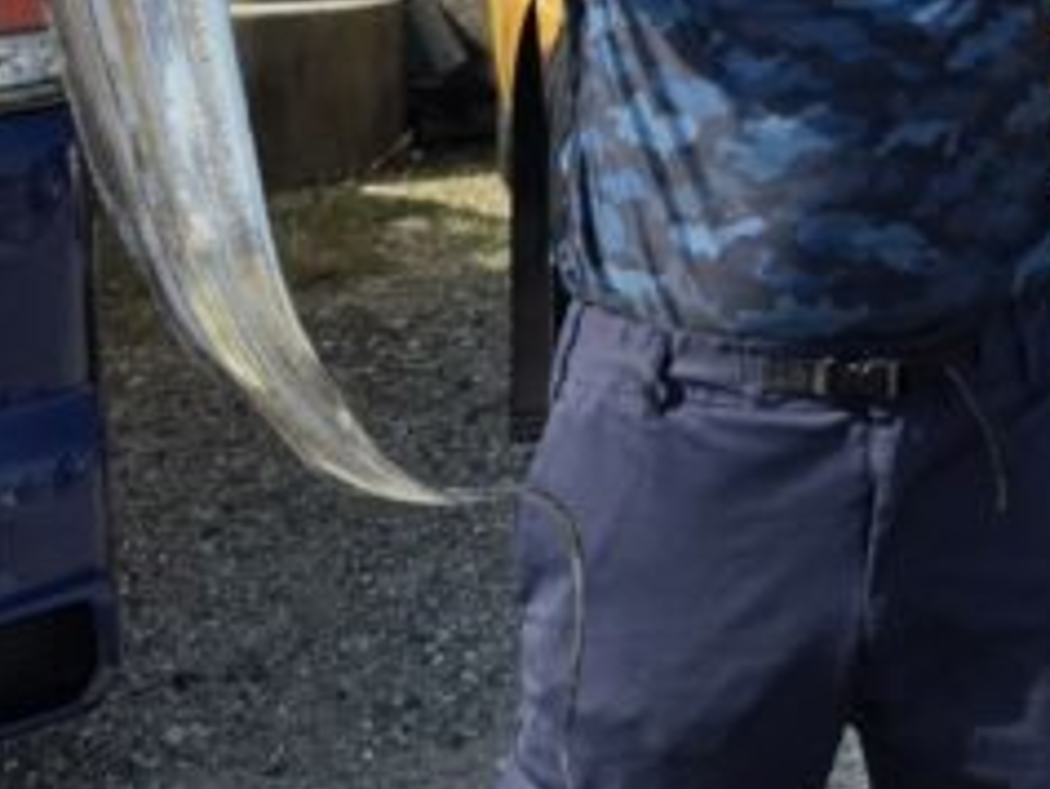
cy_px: -222
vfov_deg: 21.5
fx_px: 1882
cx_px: 904
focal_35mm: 62
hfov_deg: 30.1
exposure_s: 1/3747
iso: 80
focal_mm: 5.4
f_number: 1.8
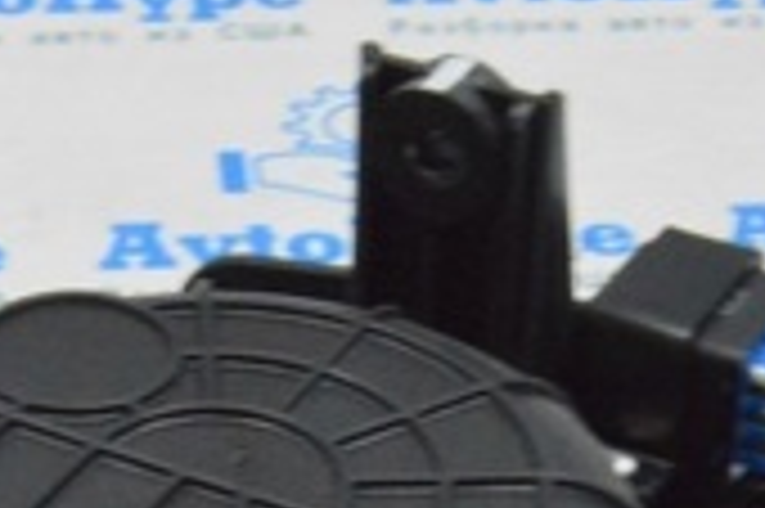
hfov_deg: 11.8
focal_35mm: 175
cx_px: 315
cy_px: 865
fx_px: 3713
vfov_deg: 7.6
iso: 6400
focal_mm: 31
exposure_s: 1/20
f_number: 20
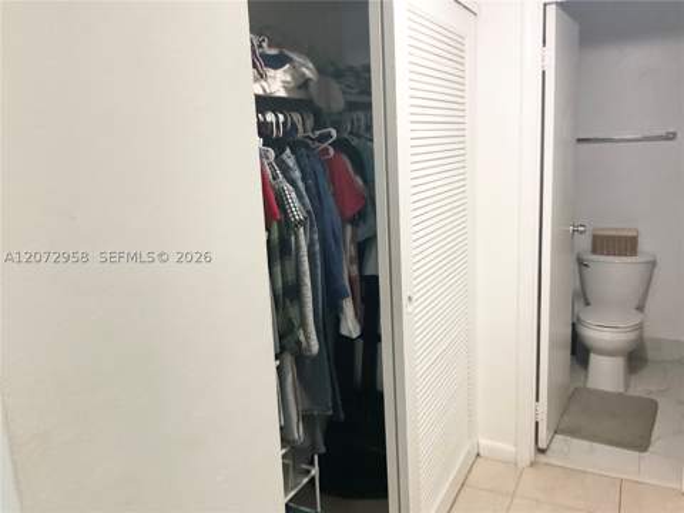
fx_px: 573
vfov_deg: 48.2
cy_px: 256
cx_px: 342
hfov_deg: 61.7
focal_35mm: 29
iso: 200
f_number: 1.8
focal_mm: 3
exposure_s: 1/60
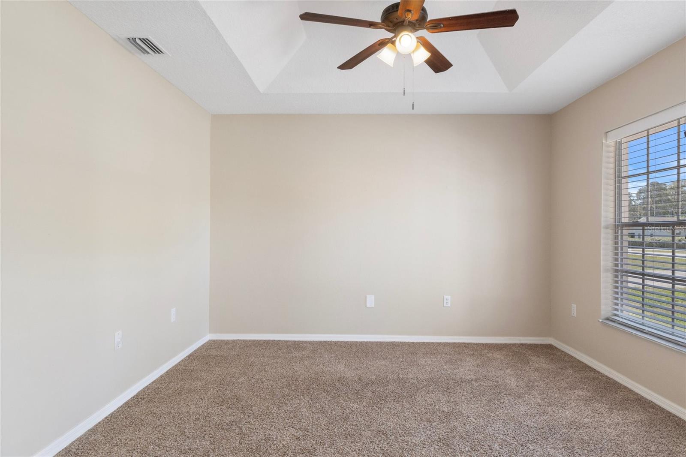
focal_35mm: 20
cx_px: 343
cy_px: 228
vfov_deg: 63.2
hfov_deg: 85.4
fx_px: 371
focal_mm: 13
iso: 320
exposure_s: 1/10
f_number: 8
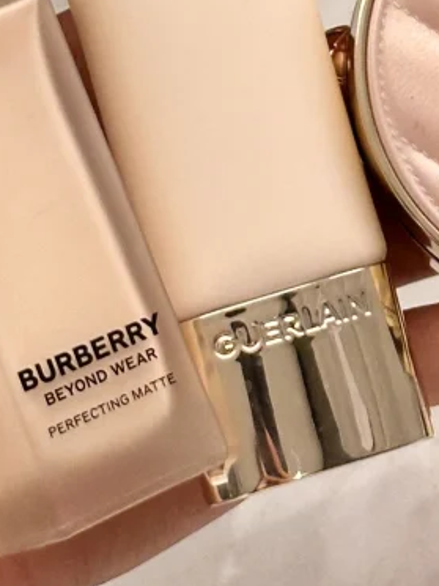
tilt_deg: -51.6
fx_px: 3145
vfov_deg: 10.3
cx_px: 555
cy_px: -241
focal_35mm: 186
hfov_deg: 7.9
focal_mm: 6.86
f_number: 1.78
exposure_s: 1/60
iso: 125
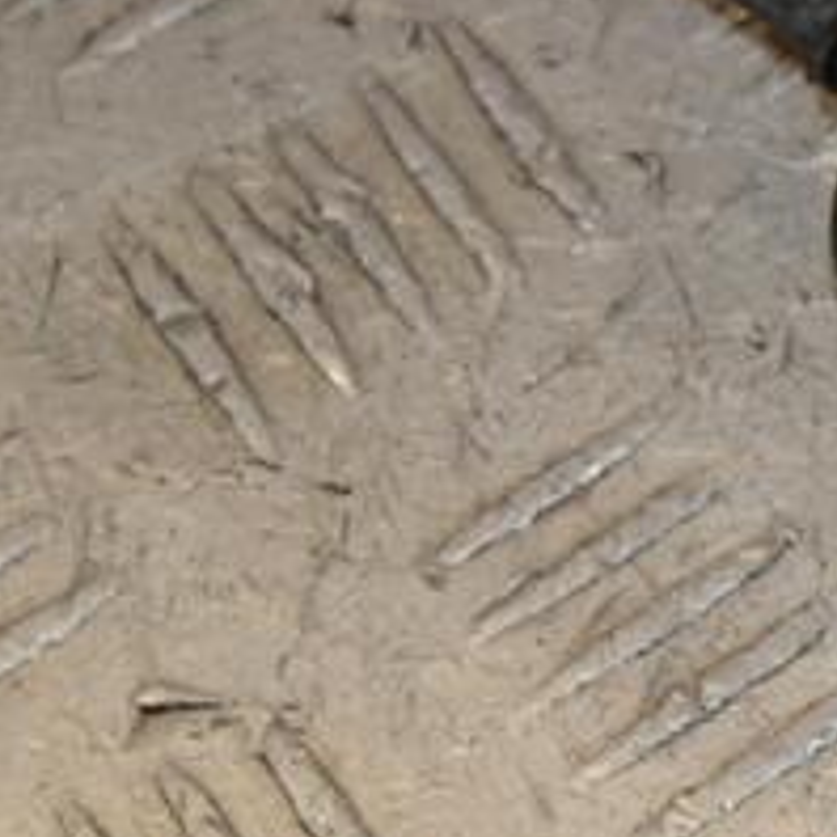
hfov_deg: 5.6
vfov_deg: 5.7
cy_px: 258
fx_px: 8453
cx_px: 1162
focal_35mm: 309
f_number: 9
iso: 800
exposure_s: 1/200
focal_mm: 80
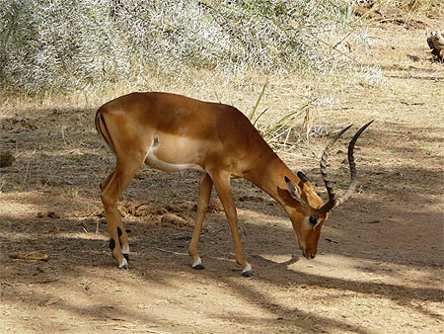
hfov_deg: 8.0
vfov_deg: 6.0
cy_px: 167
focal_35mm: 248
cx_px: 222
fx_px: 3183
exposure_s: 1/250
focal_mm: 40.8
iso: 100
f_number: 5
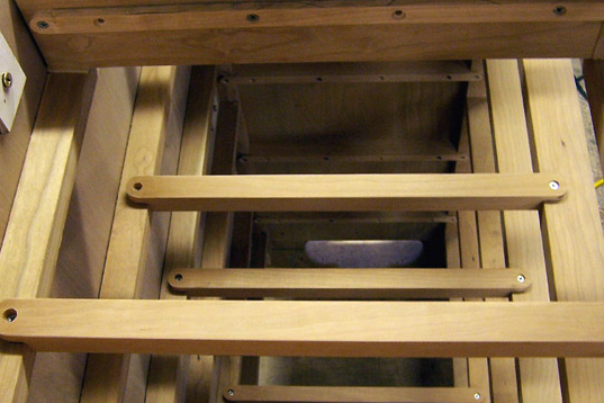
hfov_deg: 42.7
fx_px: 772
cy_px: 218
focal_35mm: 46
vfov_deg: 29.2
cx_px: 301
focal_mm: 5.5
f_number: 3.4
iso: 140
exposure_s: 1/10
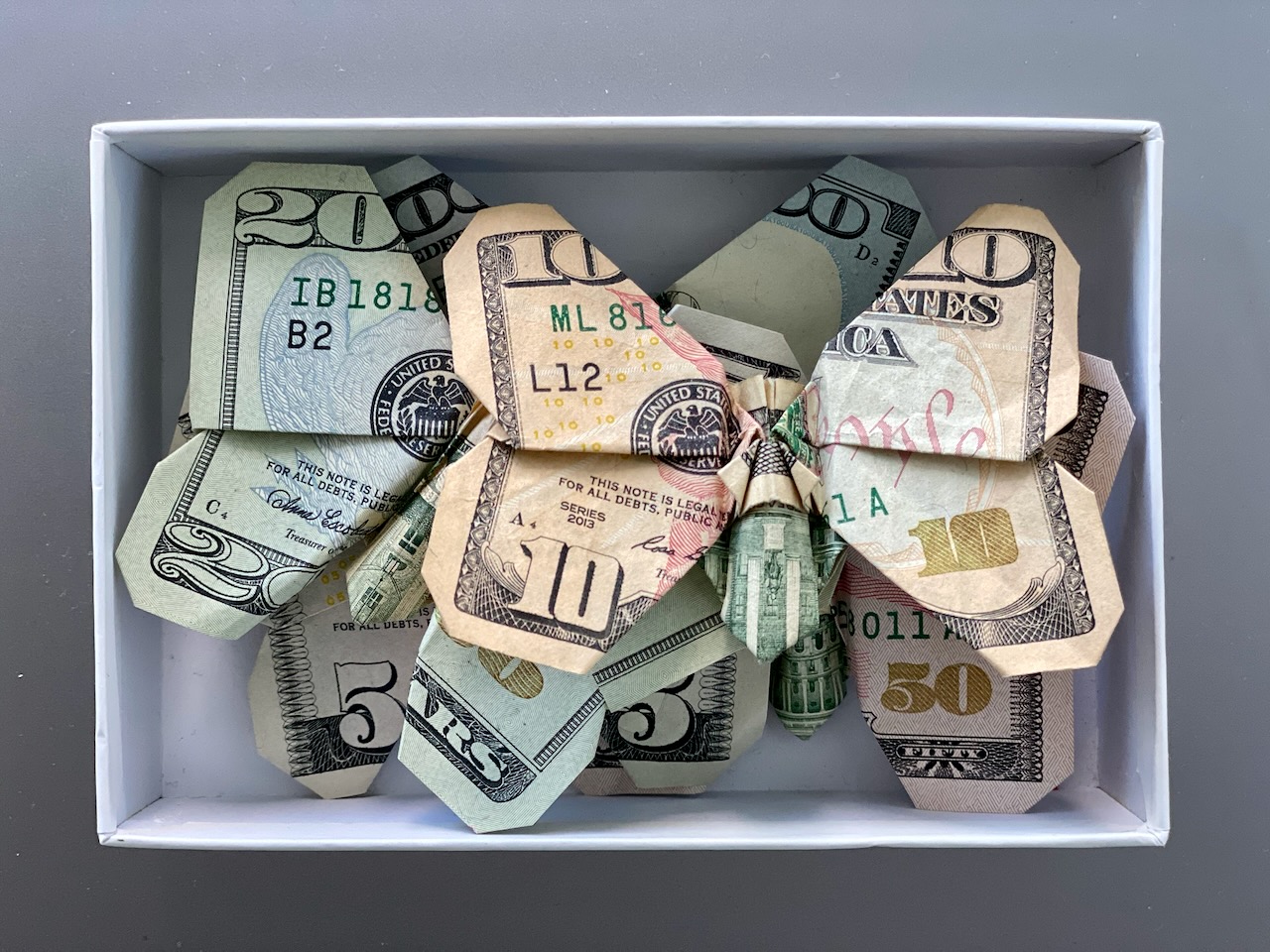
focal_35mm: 52
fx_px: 1908
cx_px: 635
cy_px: 476
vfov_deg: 28.0
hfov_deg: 36.8
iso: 160
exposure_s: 1/122
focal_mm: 6
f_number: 2
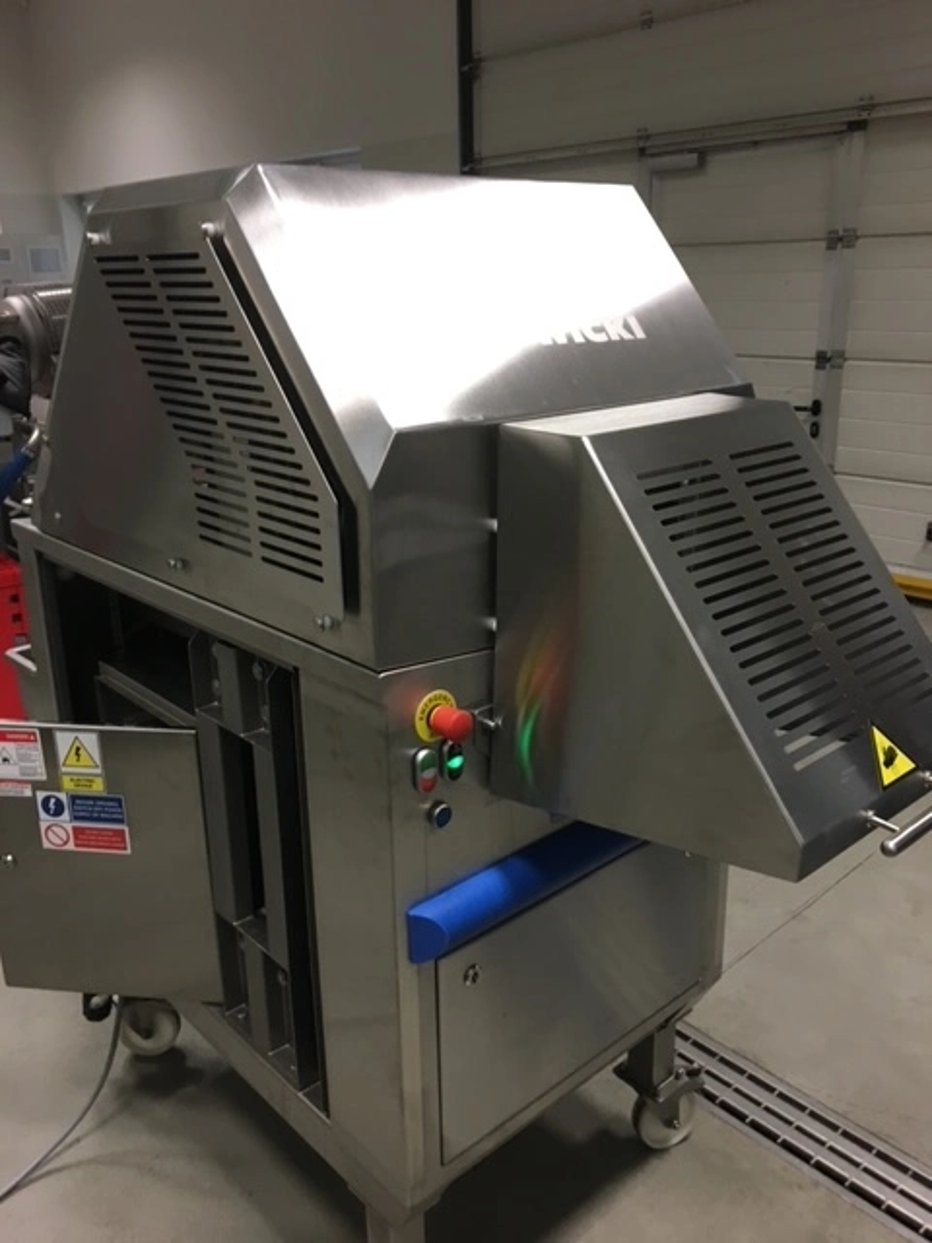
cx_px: 466
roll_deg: +0.1
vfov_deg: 61.7
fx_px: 1041
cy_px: 622
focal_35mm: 29
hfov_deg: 48.2
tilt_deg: -19.0
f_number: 2.2
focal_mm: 4.15
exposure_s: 1/33
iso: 100
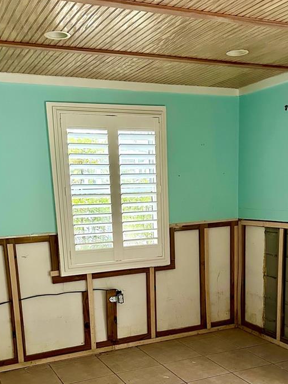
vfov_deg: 43.6
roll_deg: +2.5
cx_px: 155
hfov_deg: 34.3
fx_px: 466
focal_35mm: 42
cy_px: 279
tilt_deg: -12.1
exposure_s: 1/60
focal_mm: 6.86
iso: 800
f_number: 1.78
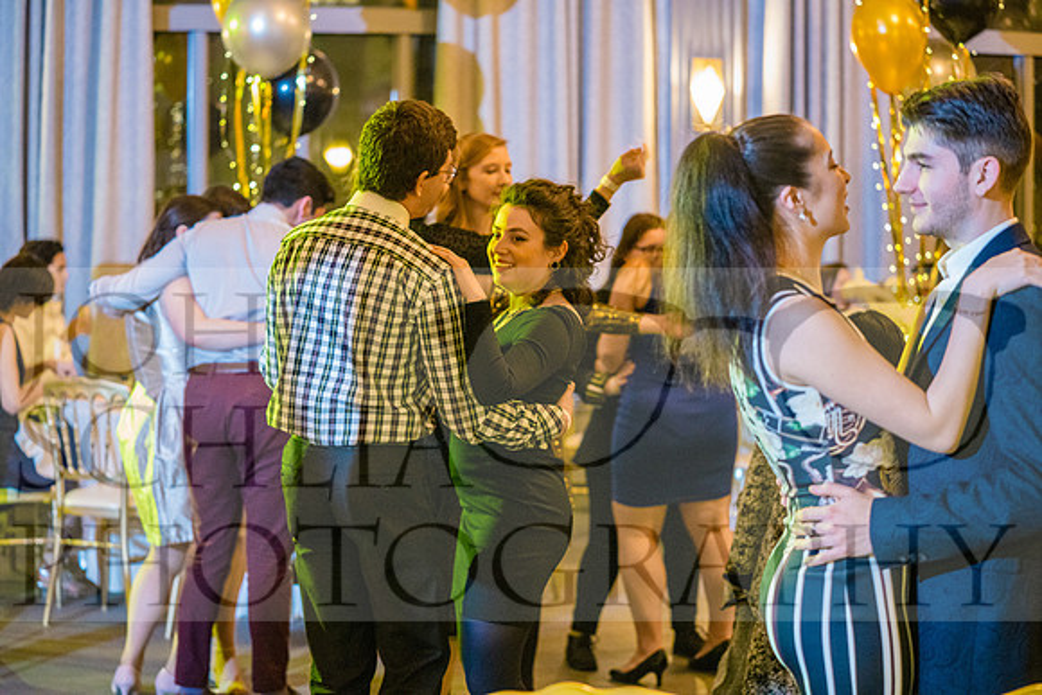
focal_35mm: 70
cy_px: 348
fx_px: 2026
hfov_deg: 28.8
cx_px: 521
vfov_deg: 19.5
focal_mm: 70
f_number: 2.8
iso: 10000
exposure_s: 1/30
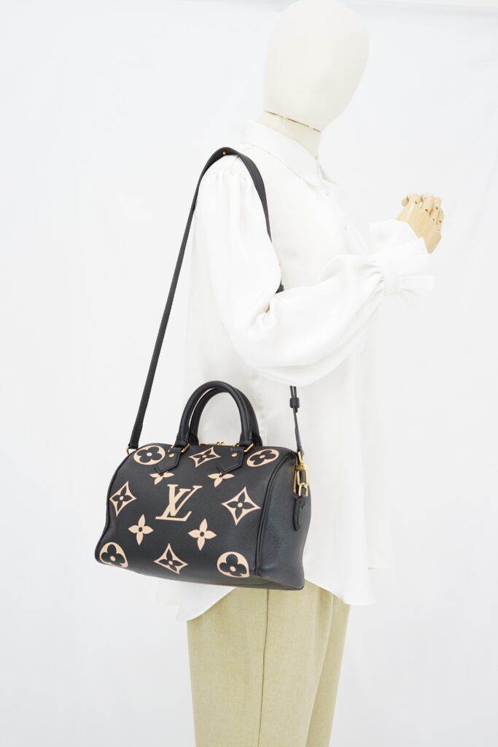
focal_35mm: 50
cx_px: 249
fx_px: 1037
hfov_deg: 27.0
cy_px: 374
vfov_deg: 39.6
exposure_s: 1/6
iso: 640
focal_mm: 50
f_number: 6.3
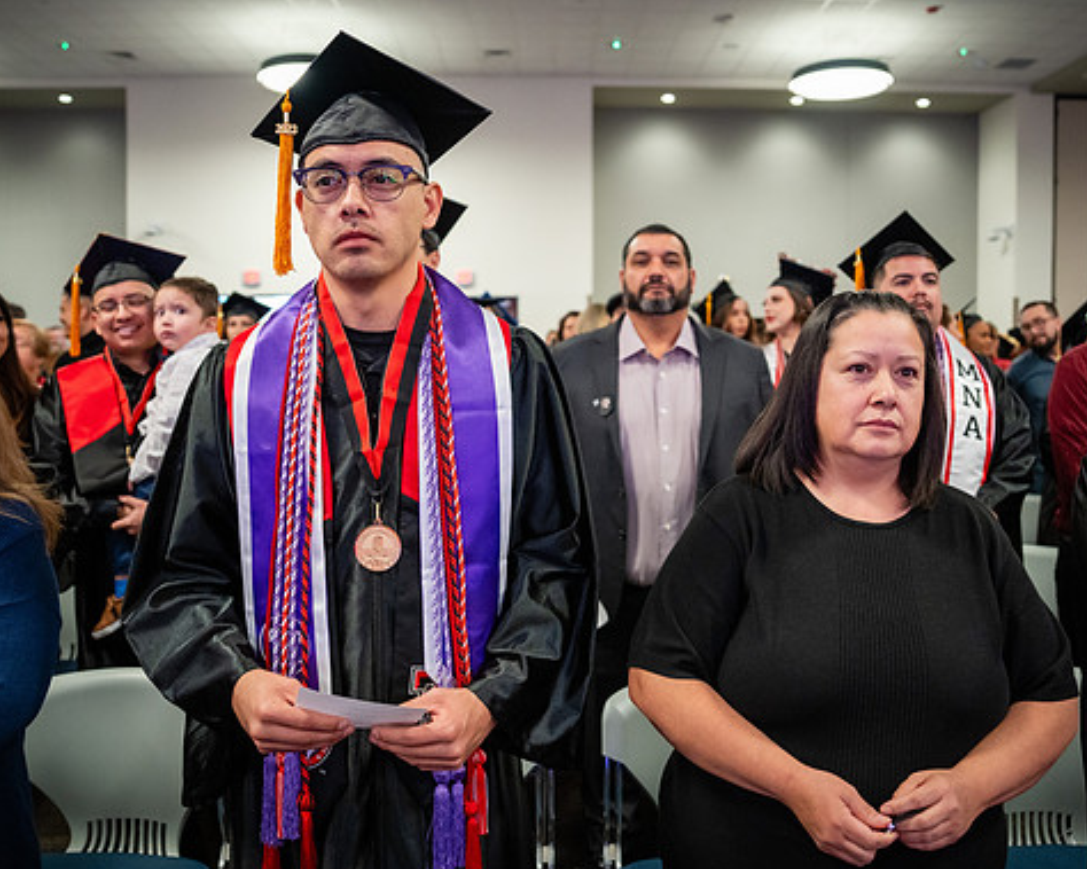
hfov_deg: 58.8
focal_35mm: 30
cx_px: 554
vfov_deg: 48.5
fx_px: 965
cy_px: 415
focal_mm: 24
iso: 2500
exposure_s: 1/160
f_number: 2.8
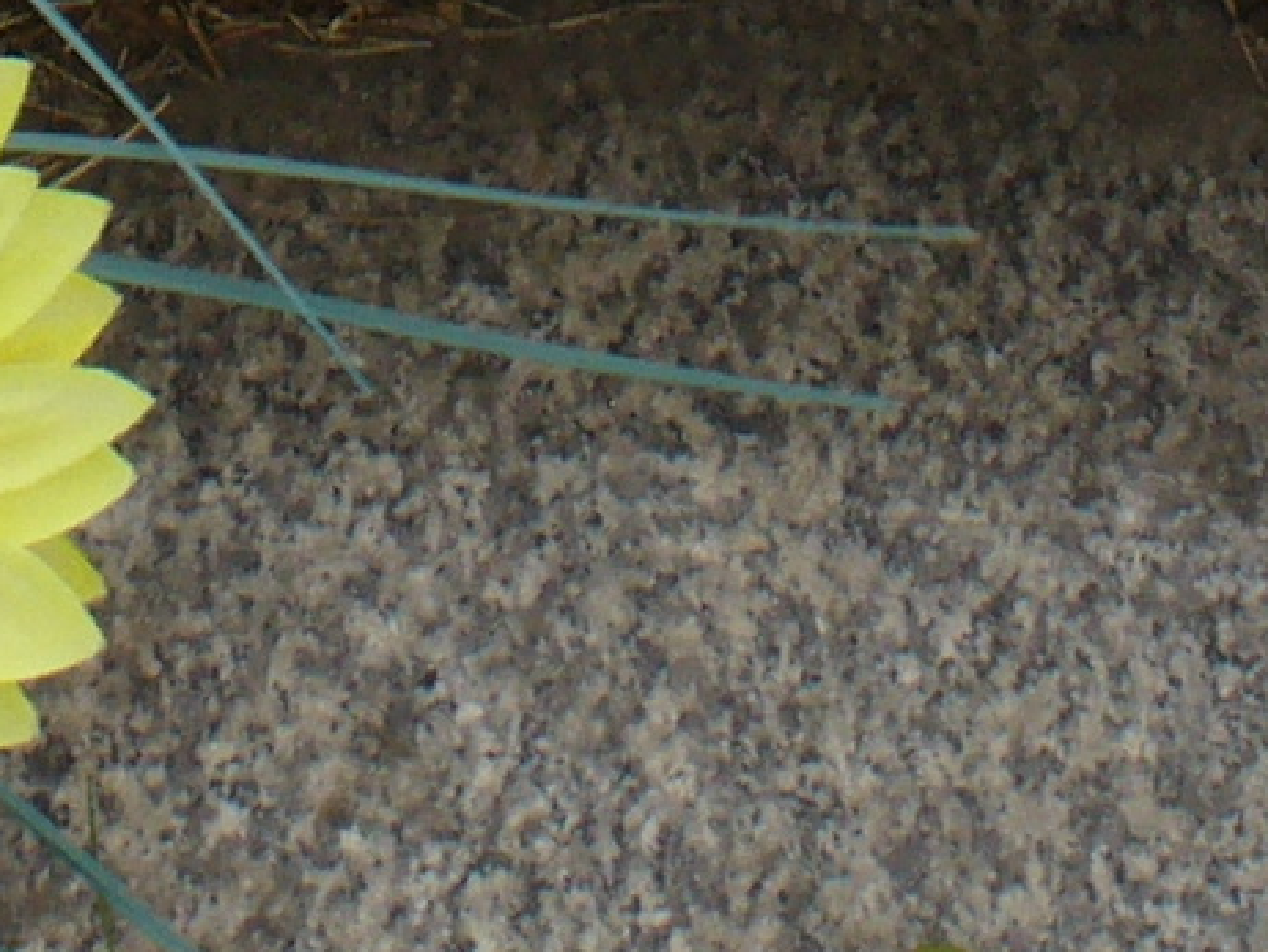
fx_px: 7513
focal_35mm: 205
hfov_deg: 9.6
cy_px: -1012
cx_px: 390
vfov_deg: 7.0
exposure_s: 1/250
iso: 80
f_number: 5.6
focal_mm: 6.1
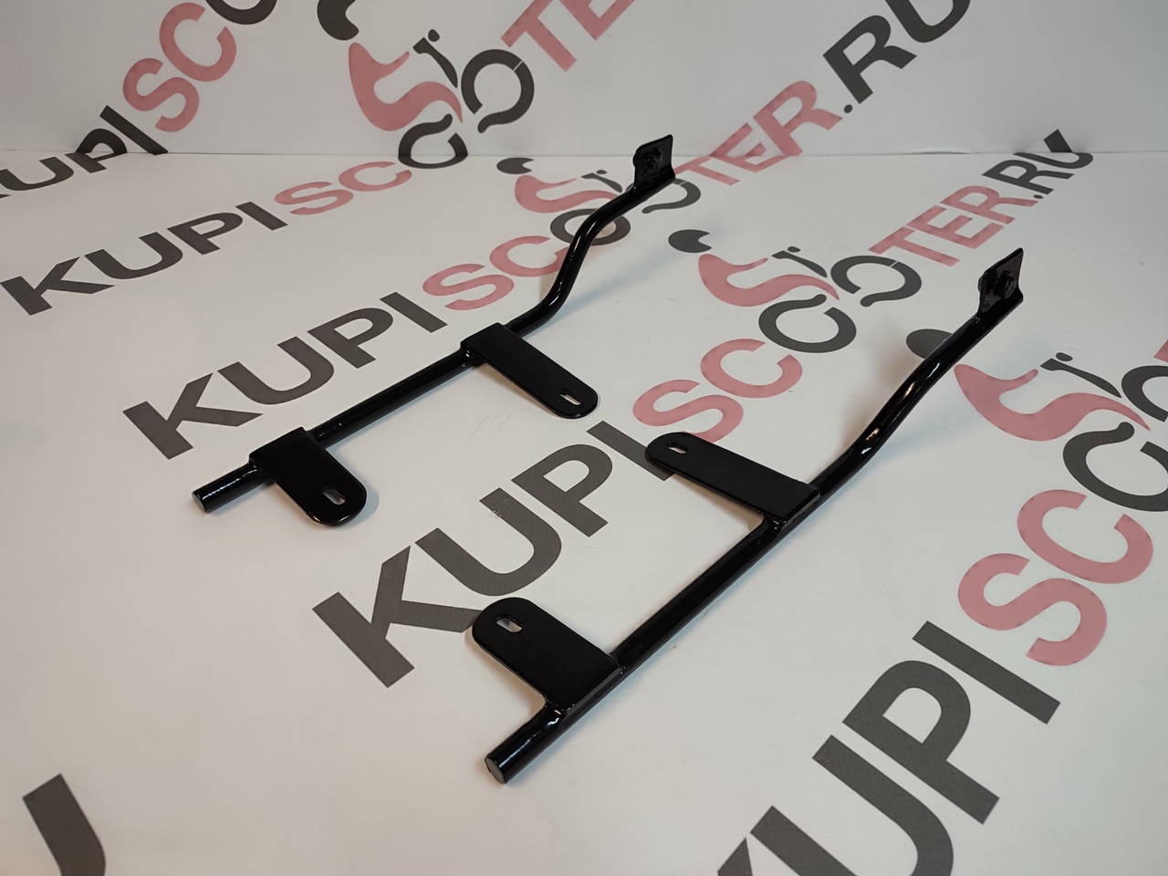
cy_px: 438
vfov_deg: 54.9
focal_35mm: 25
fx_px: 844
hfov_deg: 69.4
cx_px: 584
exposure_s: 1/33
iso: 378
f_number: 1.9
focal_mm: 6.04
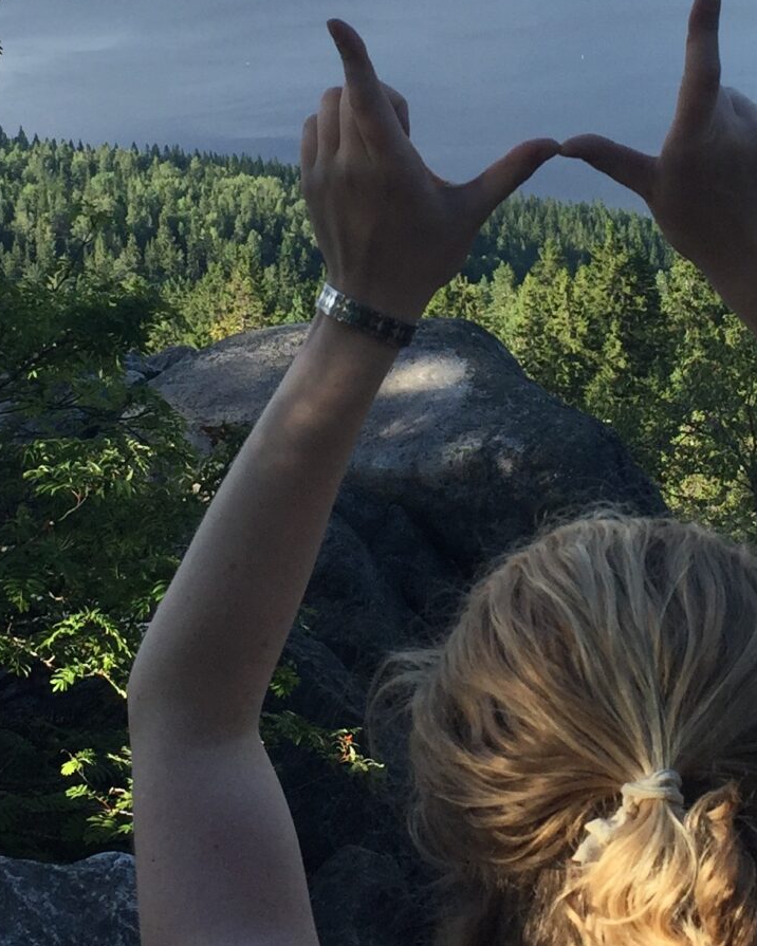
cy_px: 207
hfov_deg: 18.9
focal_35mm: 81
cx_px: 479
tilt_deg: -11.6
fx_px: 2268
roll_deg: +5.3
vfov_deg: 23.3
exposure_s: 1/807
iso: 32
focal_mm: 4.15
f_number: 2.2
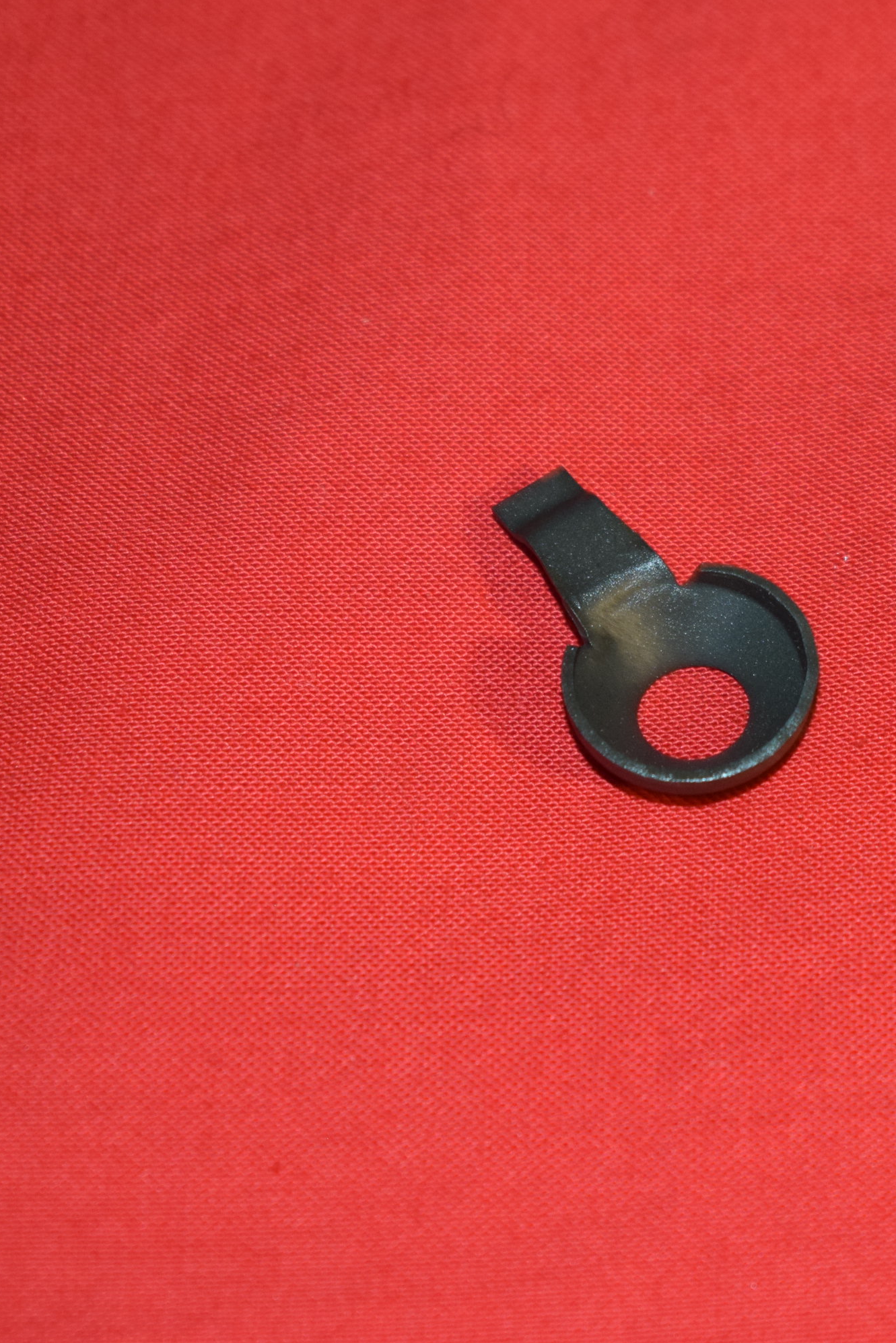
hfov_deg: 11.0
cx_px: 891
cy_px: 671
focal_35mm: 124
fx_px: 4619
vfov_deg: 16.6
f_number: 5.6
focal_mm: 55
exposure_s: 1/30
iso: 800
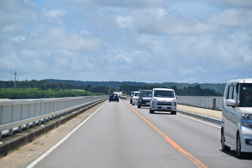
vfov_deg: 11.4
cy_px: 84
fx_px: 839
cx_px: 126
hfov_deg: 17.1
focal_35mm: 120
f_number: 4
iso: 100
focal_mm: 120
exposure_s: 1/1250
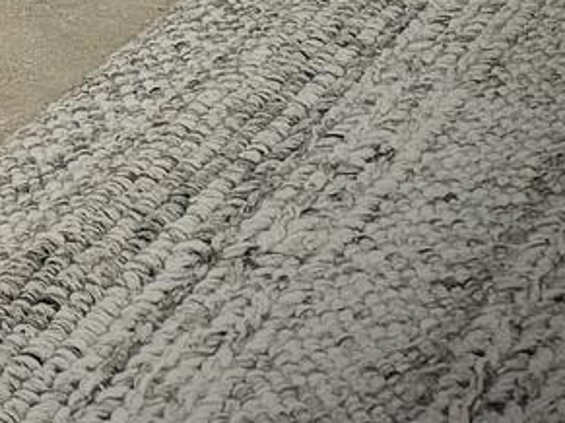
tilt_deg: -3.0
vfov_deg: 9.8
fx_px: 2154
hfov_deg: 12.8
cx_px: -600
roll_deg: +1.2
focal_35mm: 132
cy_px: -631
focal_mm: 6.76
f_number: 1.78
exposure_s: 1/40
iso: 1000
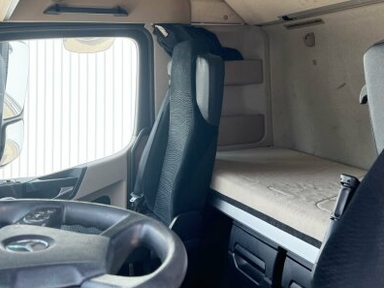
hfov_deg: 44.8
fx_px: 466
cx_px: 189
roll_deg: +0.9
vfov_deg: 33.7
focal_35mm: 42
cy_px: 72
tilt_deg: +5.1
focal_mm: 5.7
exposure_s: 1/433
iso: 50
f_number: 1.5
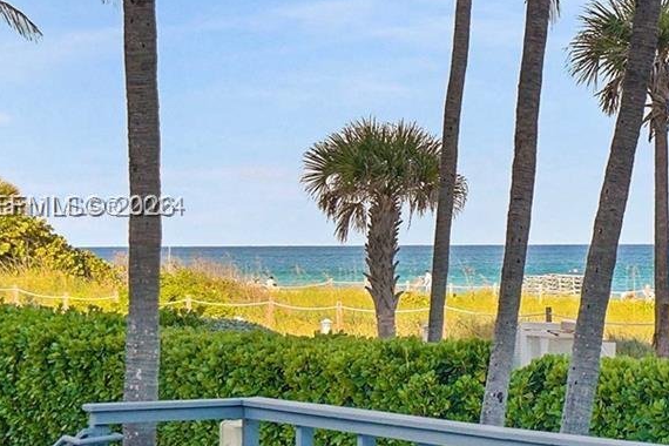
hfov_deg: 13.7
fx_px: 2713
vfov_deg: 9.4
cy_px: 208
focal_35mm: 146
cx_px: 748
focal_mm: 35
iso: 125
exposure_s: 1/1600
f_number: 5
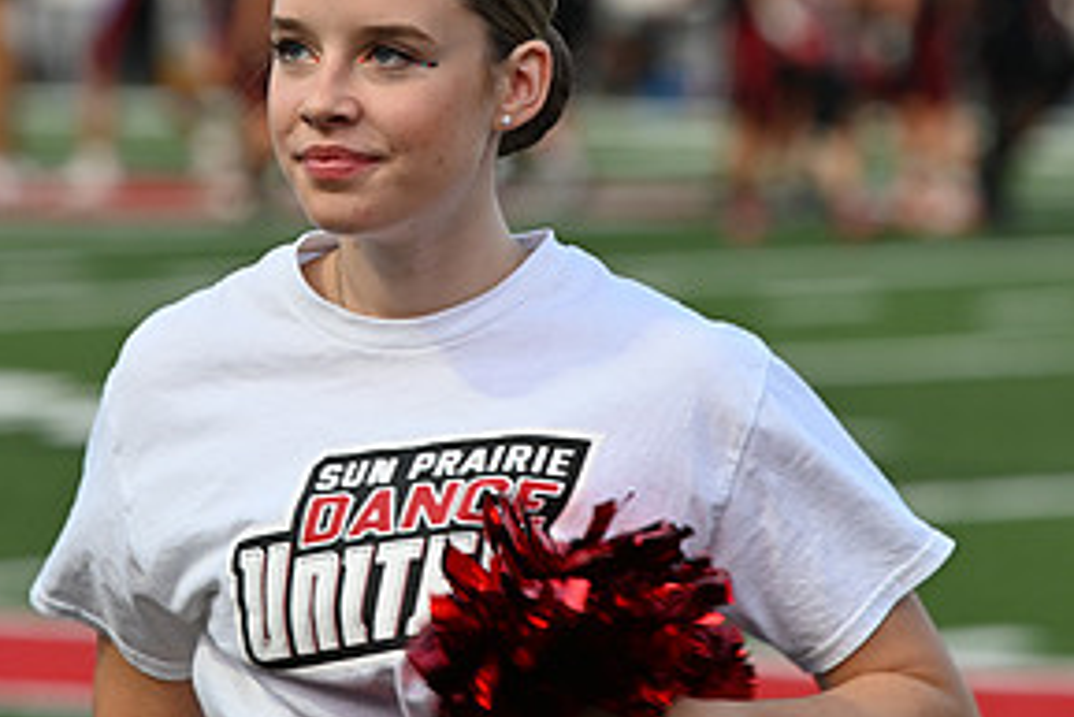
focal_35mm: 401
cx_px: 416
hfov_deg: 5.1
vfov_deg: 3.4
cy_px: 163
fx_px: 11969
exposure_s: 1/400
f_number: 5
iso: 800
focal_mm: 200
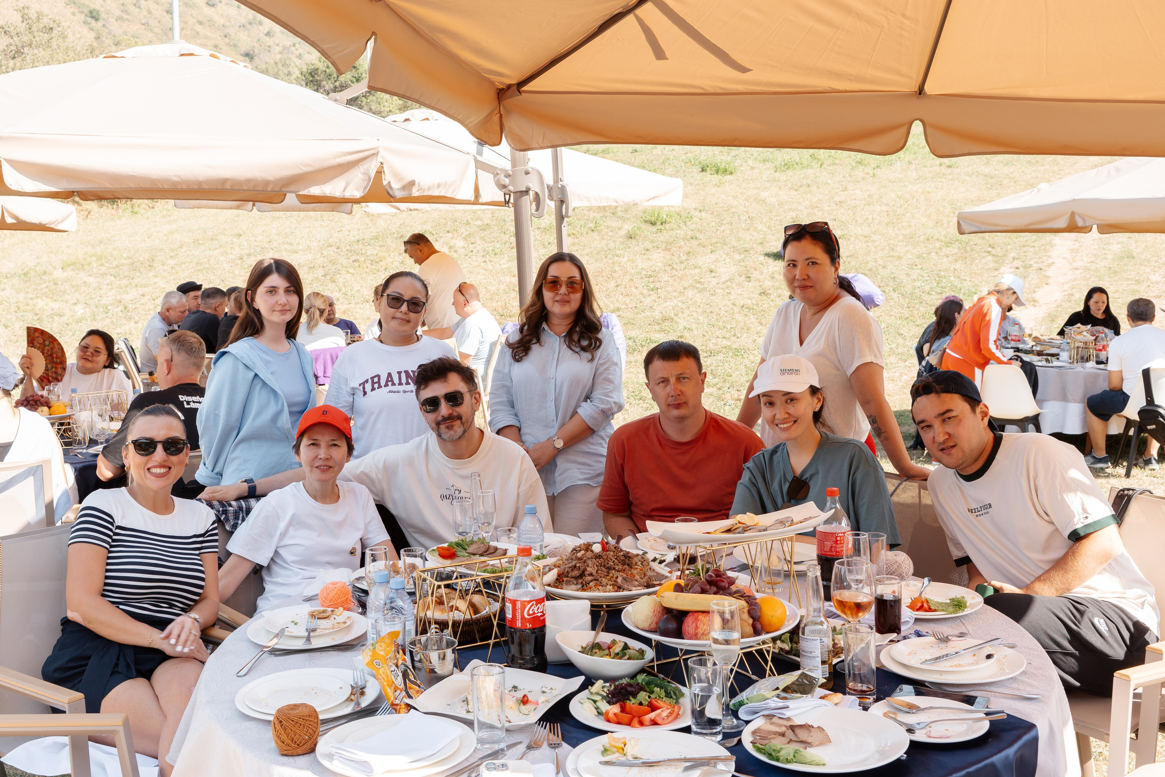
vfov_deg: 35.9
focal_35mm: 37
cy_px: 365
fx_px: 1200
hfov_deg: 51.8
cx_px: 548
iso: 200
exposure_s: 1/125
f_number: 7.1
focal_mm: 35
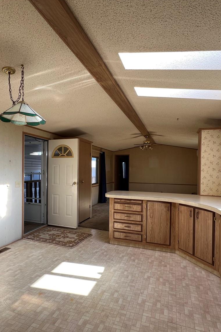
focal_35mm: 19
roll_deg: +0.0
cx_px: 112
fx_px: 175
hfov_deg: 64.5
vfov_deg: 86.9
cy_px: 171
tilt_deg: -0.2
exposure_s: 1/99
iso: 50
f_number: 1.8
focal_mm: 1.57
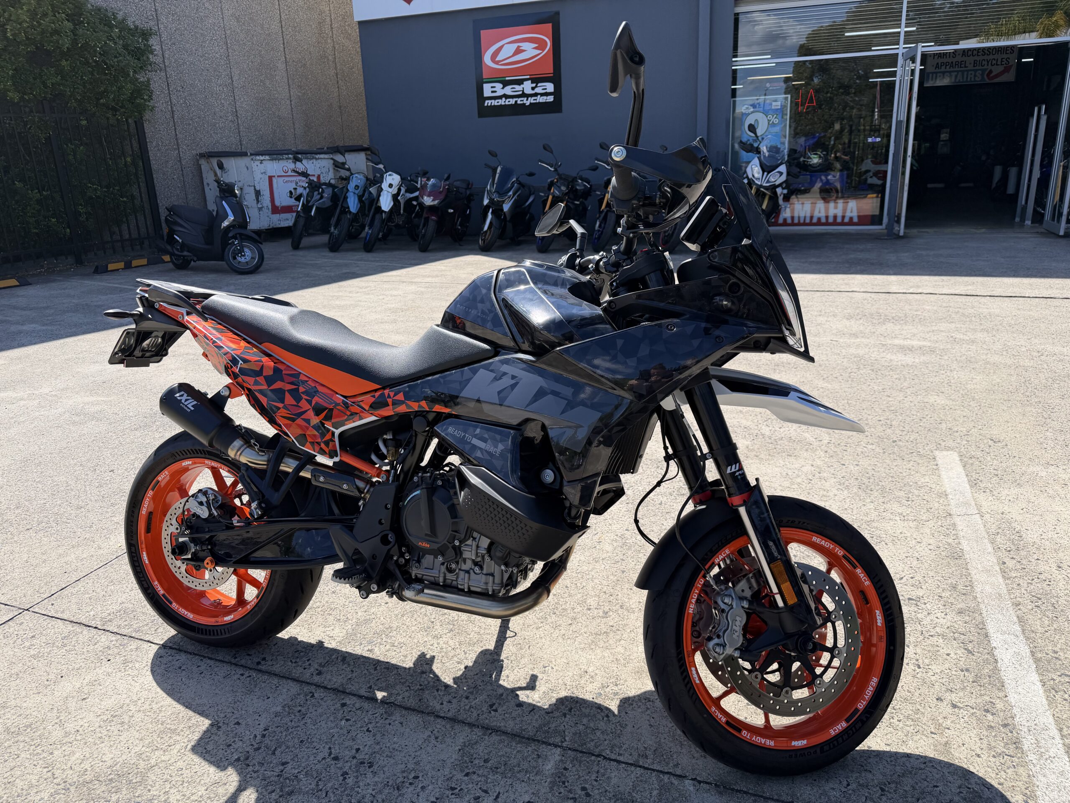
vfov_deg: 56.8
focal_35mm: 24
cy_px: 402
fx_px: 742
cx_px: 535
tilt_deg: -17.1
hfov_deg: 71.6
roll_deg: +3.2
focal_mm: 6.76
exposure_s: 1/3425
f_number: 1.78
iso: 80
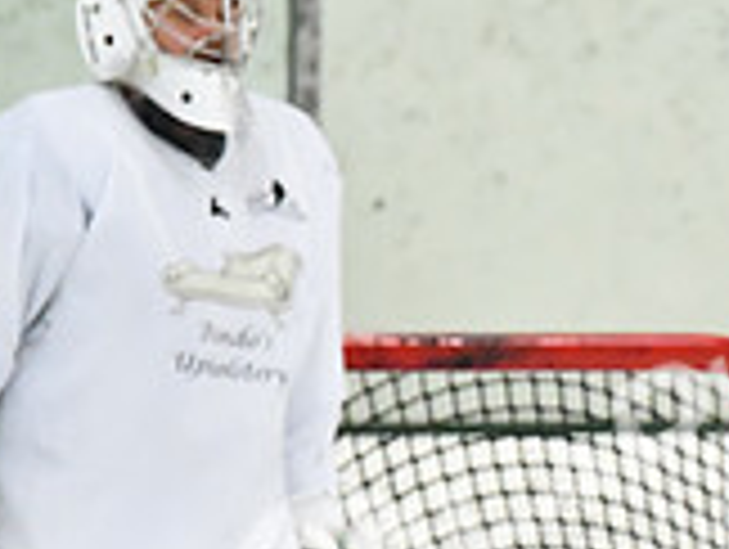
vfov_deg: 2.3
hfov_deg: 3.1
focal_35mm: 645
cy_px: 826
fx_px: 13598
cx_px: 1274
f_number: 2.8
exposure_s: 1/1600
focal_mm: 125
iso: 6400
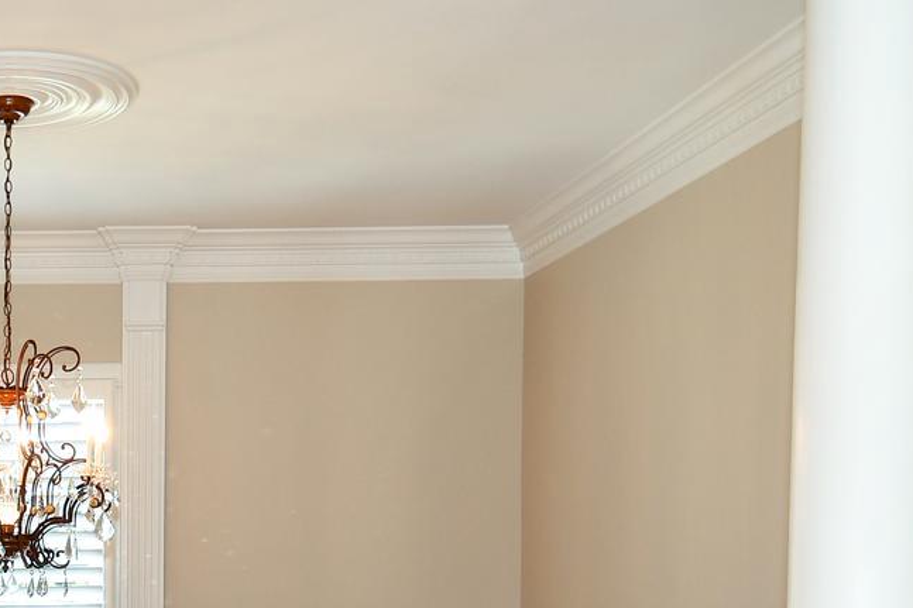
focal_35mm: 57
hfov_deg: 32.3
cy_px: 669
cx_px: 6
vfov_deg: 22.4
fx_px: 1445
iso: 200
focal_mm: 12
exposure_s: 1/60
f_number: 4
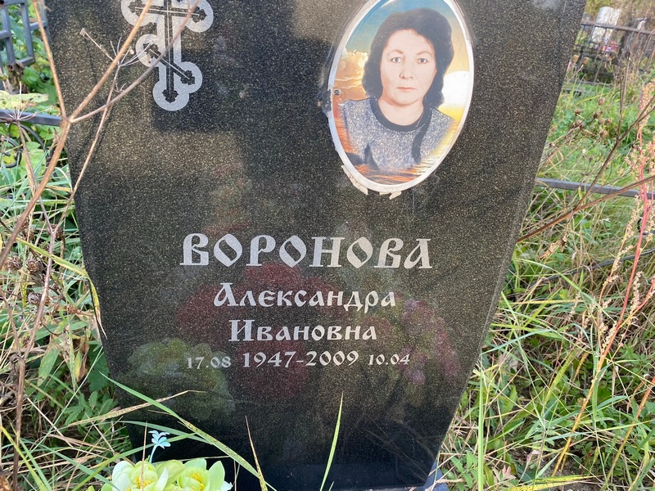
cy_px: 246
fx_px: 492
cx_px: 328
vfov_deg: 53.1
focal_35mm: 26
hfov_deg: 67.3
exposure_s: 1/121
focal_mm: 4.25
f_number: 1.8
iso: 40
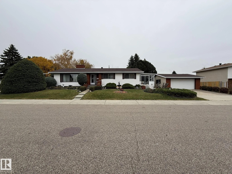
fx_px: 94
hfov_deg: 102.1
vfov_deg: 85.7
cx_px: 116
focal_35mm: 14
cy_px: 87
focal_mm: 2.22
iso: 50
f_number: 2.2
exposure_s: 1/559
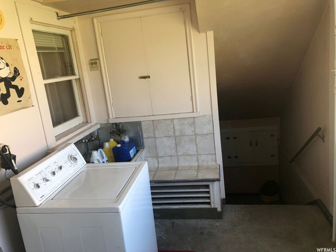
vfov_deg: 49.7
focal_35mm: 28
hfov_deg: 63.4
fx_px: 272
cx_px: 168
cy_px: 126
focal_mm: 4
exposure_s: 1/120
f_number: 1.8
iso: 50
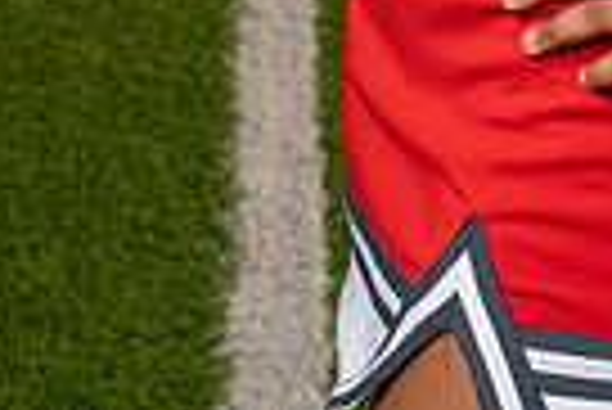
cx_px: 648
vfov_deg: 7.0
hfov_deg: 11.0
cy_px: -599
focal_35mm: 185
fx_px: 3148
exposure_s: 1/250
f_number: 8
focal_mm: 56
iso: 100
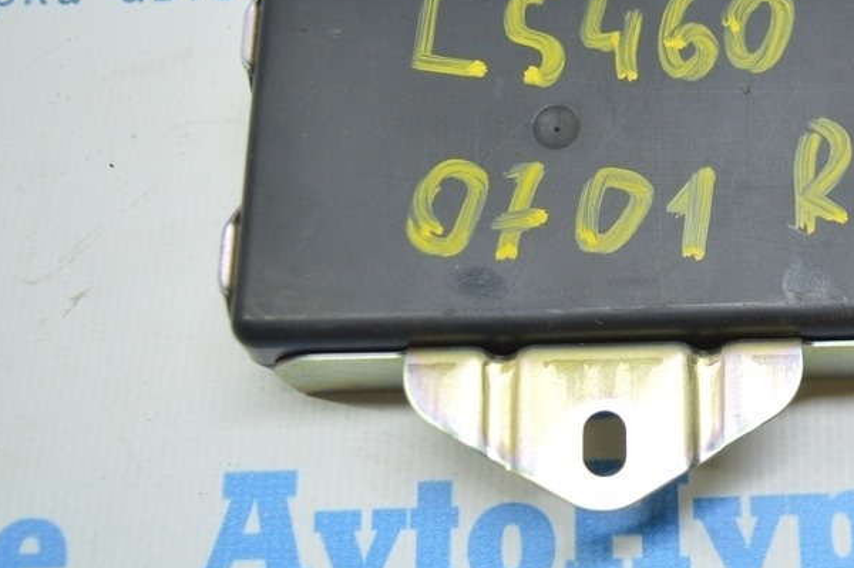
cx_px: 675
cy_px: 201
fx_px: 1395
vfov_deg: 22.9
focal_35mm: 59
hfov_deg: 33.1
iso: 400
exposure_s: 1/60
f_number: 3.8
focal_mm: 23
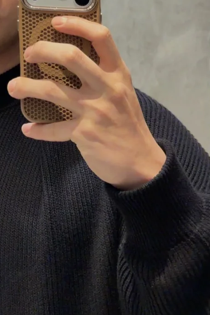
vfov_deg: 9.0
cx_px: -4
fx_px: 1996
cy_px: 67
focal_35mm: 228
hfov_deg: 6.0
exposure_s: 1/50
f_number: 2.8
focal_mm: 16.89
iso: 320
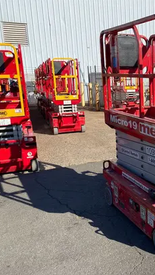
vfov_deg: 52.8
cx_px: 169
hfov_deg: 28.5
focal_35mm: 38
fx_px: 277
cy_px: 137
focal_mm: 4.25
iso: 32
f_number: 1.8
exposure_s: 1/2183
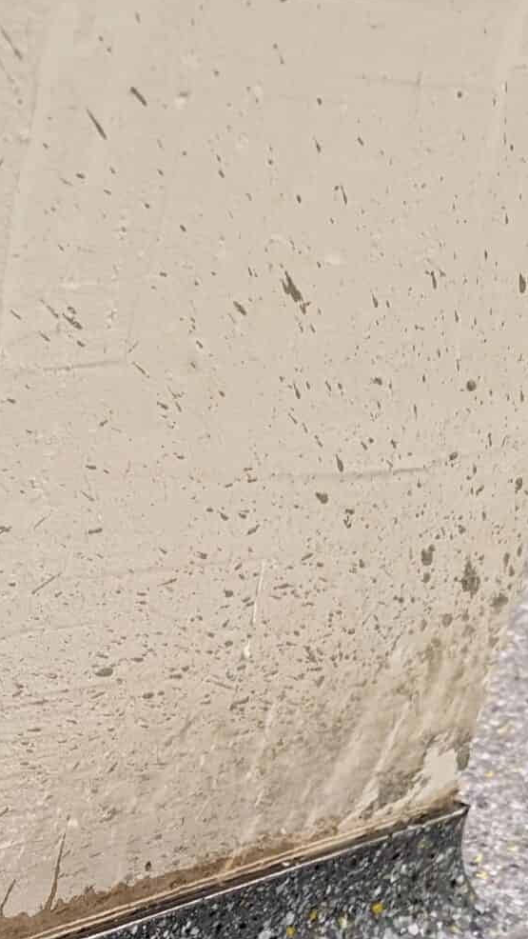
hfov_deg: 17.3
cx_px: -14
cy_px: 1169
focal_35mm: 68
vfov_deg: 26.9
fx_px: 1692
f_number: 1.68
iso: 817
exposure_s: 1/100
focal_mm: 6.9
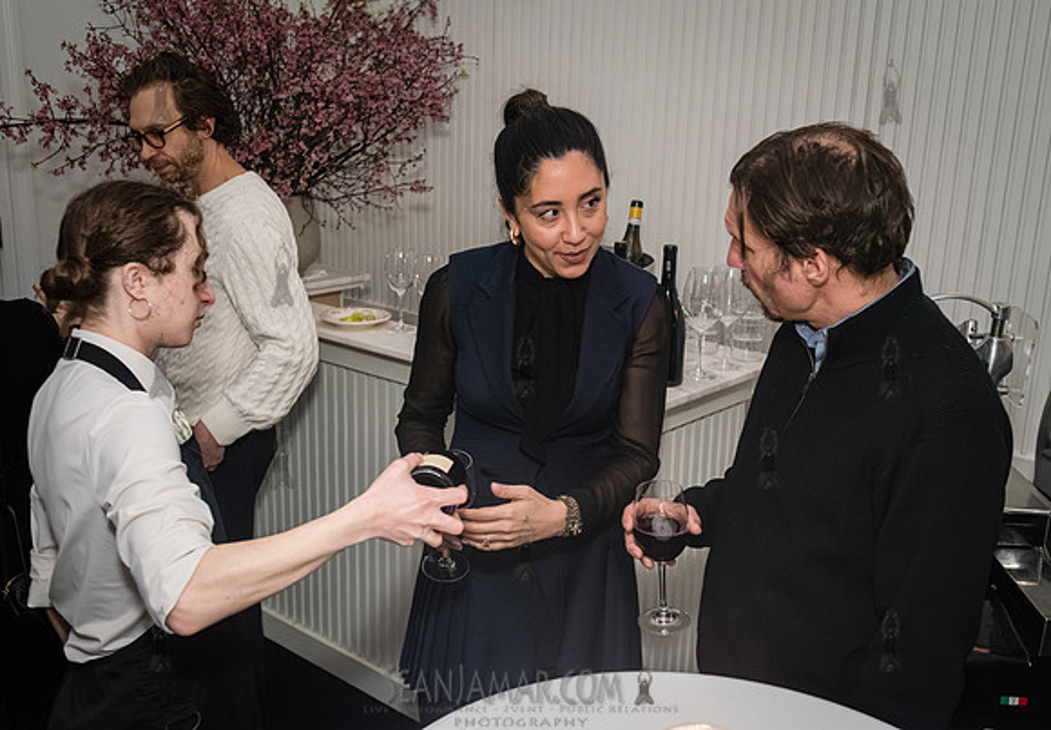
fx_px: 1065
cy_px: 365
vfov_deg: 37.9
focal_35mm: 36
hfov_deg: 52.5
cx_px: 547
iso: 6400
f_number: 4.5
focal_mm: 35
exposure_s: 1/320
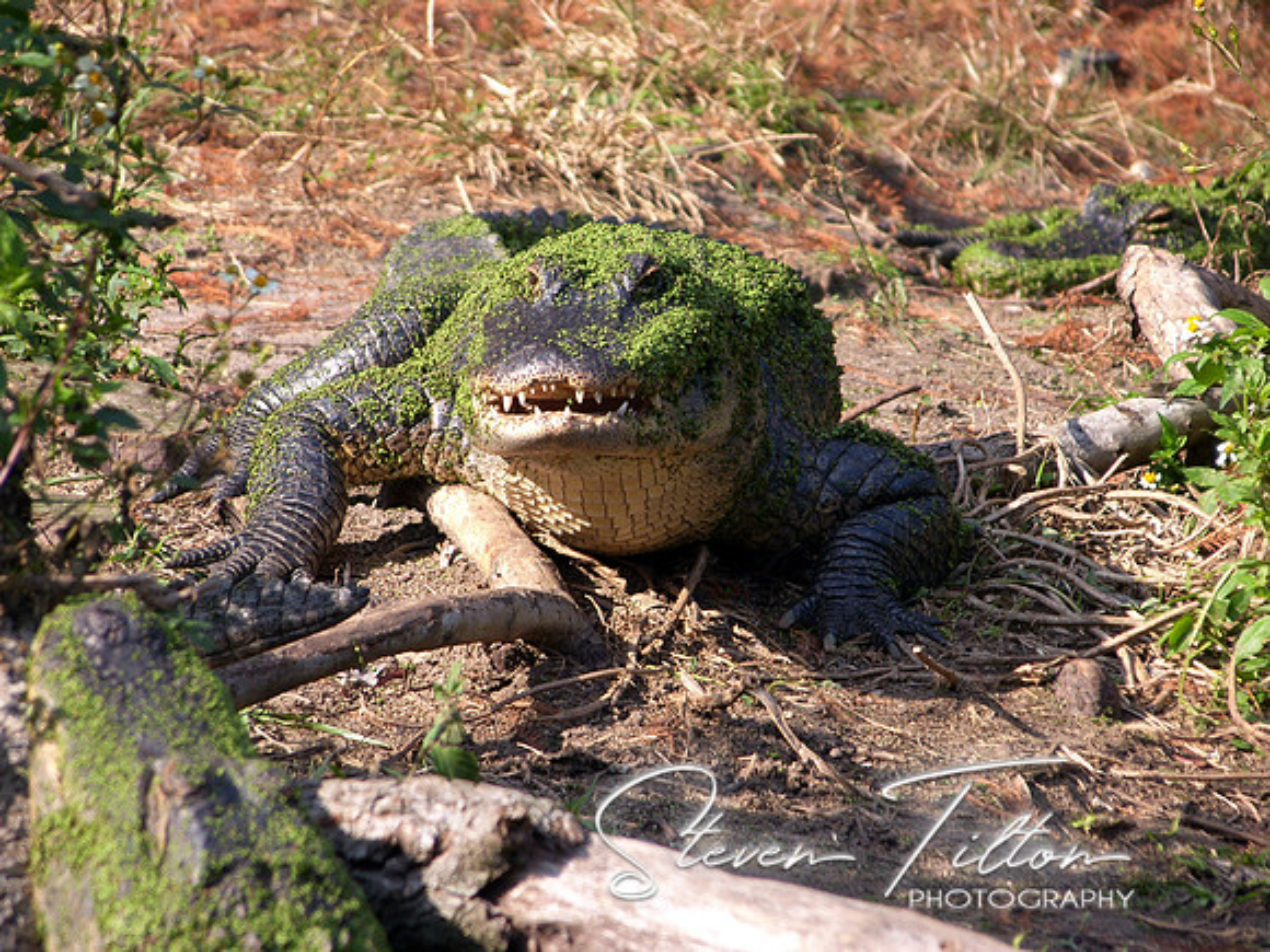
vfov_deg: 3.5
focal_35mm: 420
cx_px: 635
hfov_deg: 4.7
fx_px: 15409
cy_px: 476
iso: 50
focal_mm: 104.7
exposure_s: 1/250
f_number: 4.6
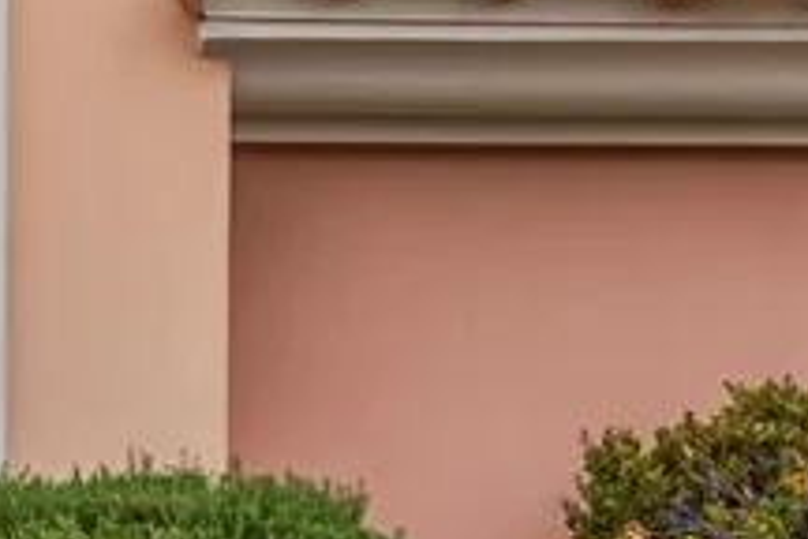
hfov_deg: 13.4
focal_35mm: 142
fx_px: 3187
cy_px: -118
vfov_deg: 9.5
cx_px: -509
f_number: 8
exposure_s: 1/8000
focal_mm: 20
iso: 400
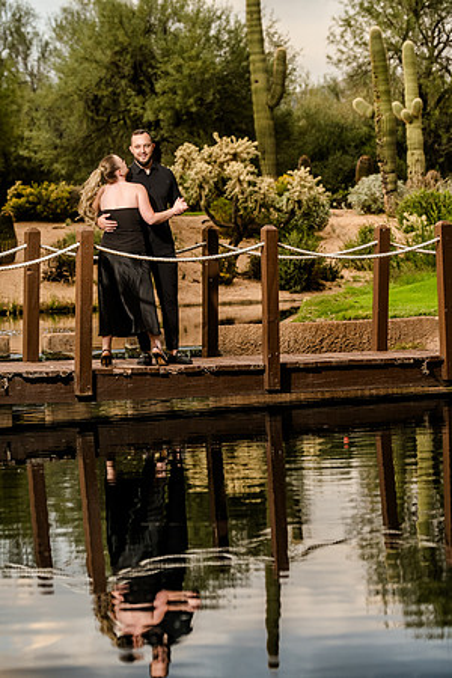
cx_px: 226
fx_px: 2486
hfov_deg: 10.4
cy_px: 339
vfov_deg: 15.5
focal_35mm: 132
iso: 400
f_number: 5.6
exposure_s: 1/200
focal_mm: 132
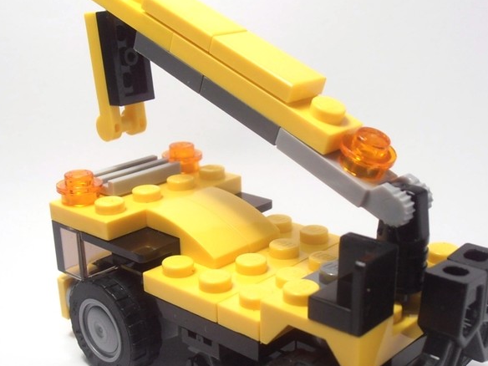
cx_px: 262
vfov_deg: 25.5
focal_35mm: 57
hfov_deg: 33.8
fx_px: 804
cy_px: 239
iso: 80
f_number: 3.9
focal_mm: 6.61
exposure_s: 1/60
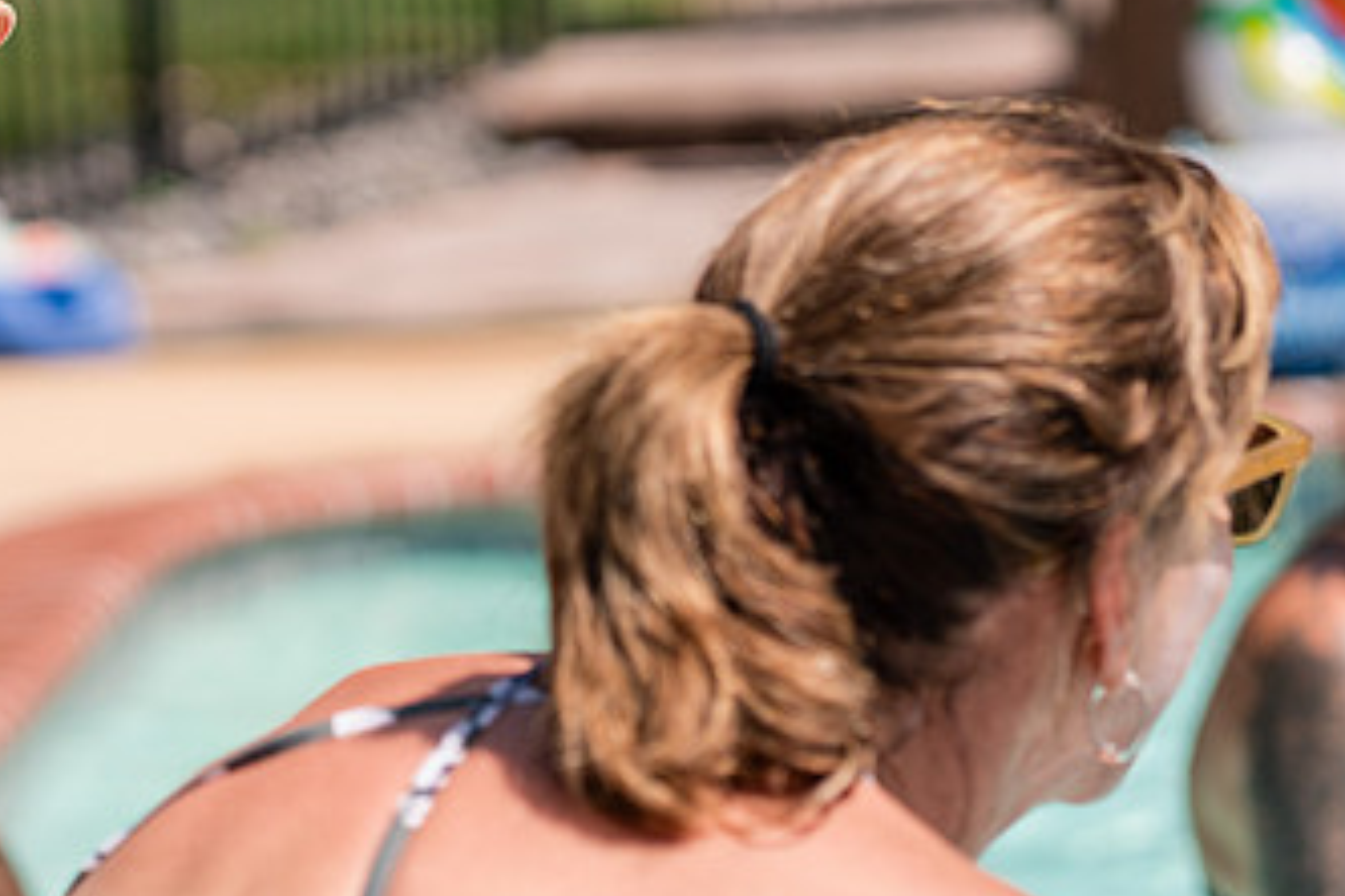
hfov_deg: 13.8
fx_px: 5529
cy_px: 394
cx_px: 275
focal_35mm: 148
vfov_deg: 9.3
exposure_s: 1/2500
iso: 200
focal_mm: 85
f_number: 3.2
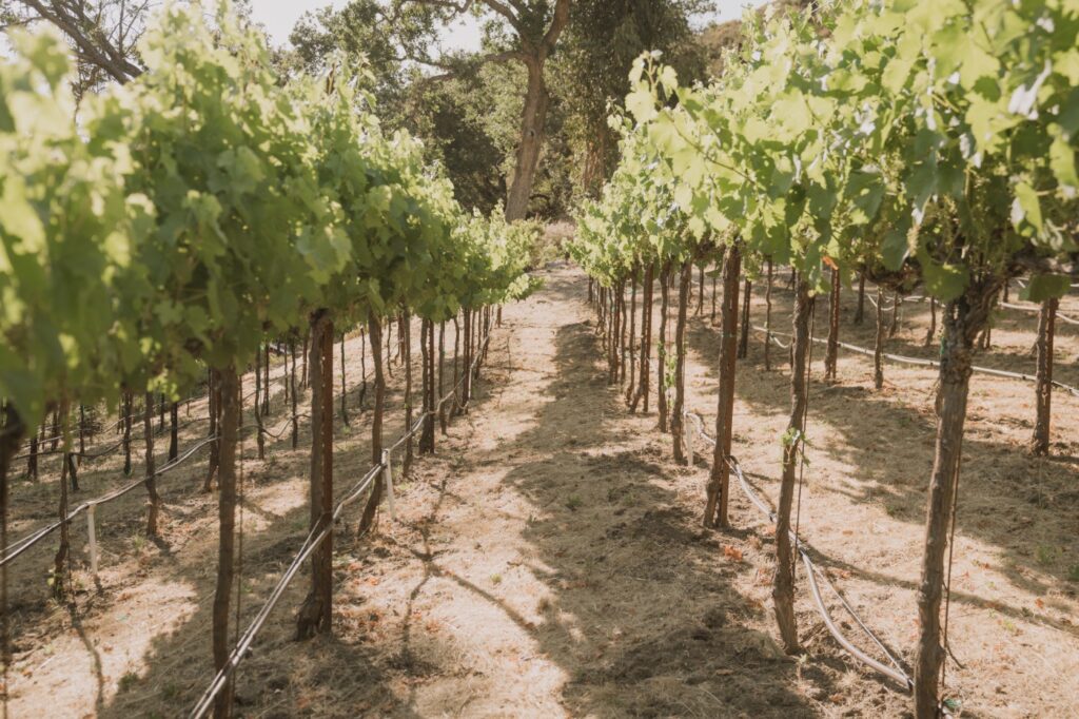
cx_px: 540
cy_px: 360
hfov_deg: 54.4
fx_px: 1049
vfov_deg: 37.8
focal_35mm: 35
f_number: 4
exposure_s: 1/250
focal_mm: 35
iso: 100
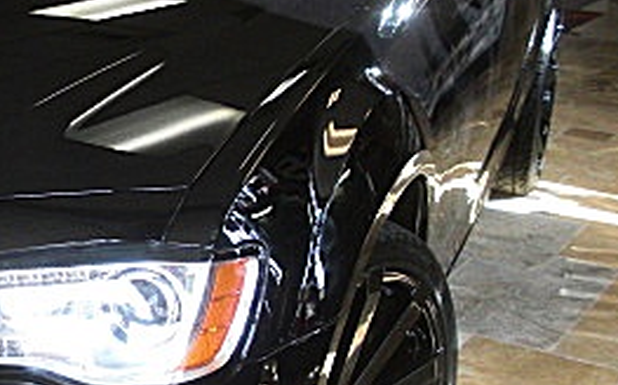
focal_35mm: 93
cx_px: -5
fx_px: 1565
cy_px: 225
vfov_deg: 14.0
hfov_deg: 21.5
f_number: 2.8
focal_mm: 6.3
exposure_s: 1/60
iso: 200
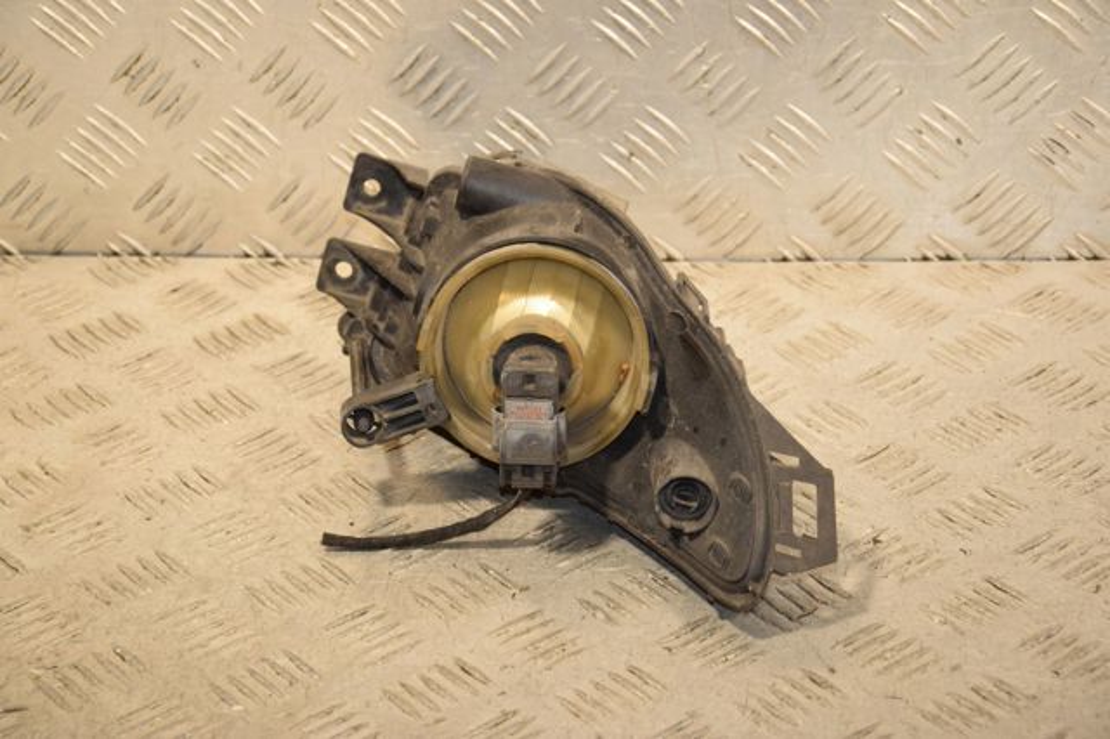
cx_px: 555
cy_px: 370
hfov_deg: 20.6
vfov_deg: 13.8
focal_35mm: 99
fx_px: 3051
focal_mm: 66
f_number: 6.3
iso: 800
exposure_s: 1/200
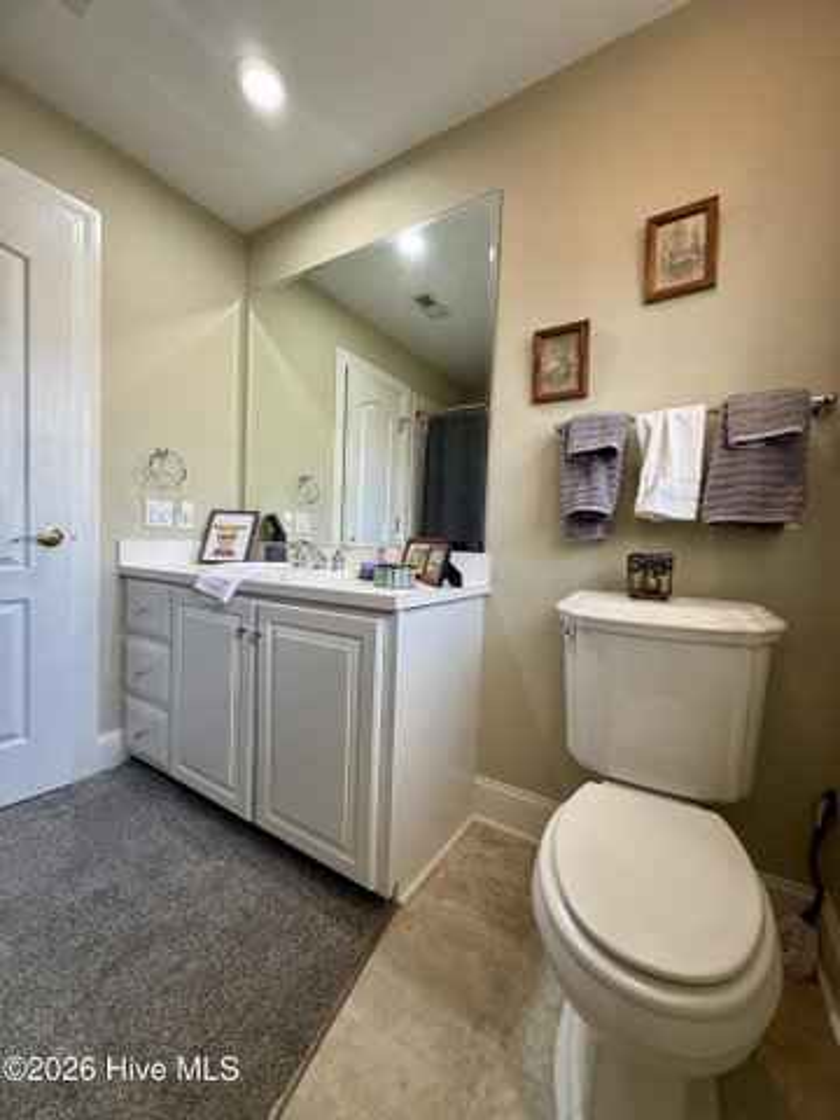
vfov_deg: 102.1
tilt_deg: -2.3
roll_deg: -2.3
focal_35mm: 14
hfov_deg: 85.7
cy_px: 560
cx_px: 420
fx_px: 453
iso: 200
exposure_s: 1/120
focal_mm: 2.22
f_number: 2.2
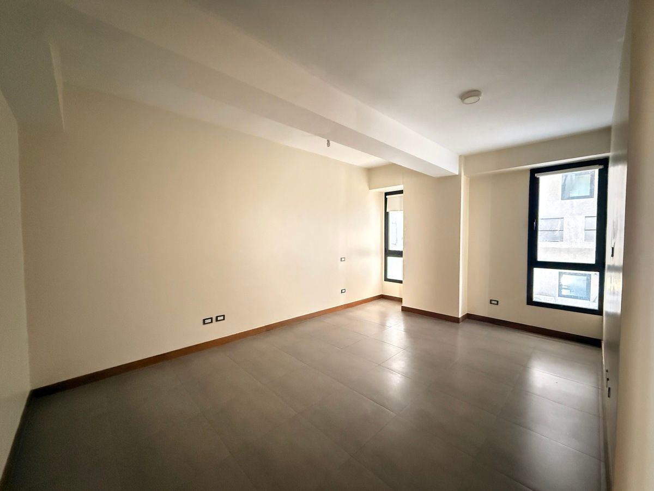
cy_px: 246
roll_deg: -0.6
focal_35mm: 14
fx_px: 265
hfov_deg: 102.1
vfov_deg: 85.7
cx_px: 327
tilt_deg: -2.0
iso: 1600
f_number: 2.2
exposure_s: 1/40
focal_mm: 2.22
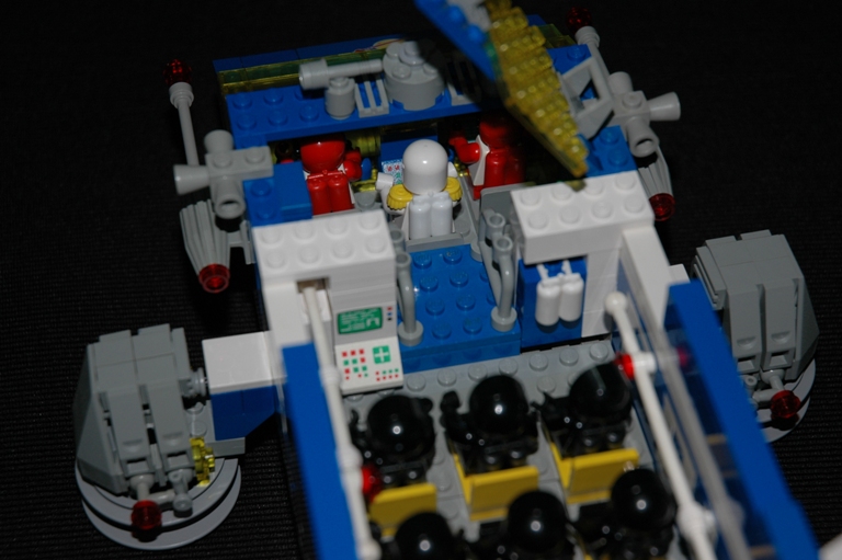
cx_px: 421
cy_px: 280
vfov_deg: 15.2
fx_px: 2104
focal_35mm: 90
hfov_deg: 22.6
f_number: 4.5
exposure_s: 1/60
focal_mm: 60
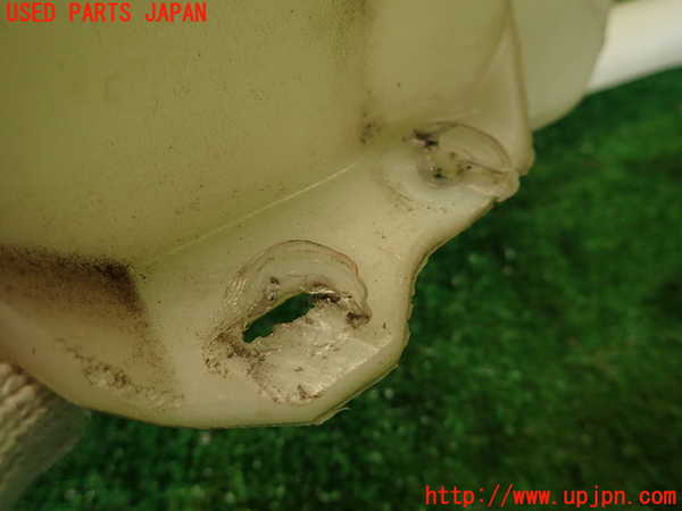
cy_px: 256
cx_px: 341
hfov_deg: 69.4
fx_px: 493
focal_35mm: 25
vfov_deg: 54.9
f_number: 2
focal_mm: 4.5
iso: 160
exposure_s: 1/60
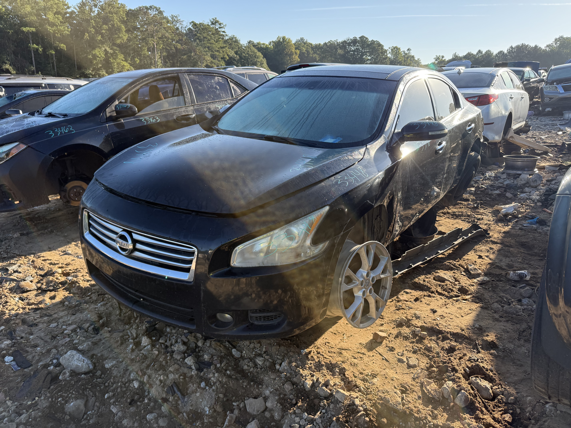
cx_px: 286
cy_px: 214
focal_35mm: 24
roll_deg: -1.6
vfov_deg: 56.8
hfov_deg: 71.6
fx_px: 396
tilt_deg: -17.7
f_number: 1.78
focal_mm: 6.76
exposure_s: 1/1361
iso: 100
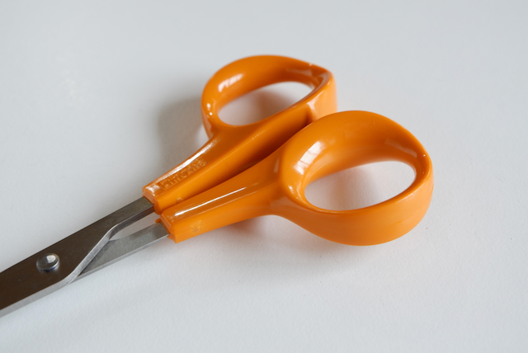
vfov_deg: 22.7
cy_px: 176
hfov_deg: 33.4
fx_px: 881
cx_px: 264
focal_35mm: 60
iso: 500
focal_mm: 40.2
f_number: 8
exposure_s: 1/30
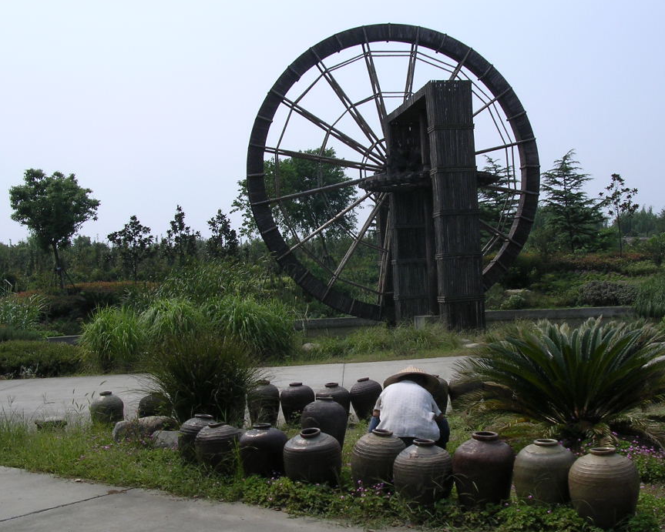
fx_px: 866
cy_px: 262
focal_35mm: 44
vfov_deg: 34.2
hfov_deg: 41.9
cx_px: 369
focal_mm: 5.8
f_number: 5.6
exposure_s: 1/419
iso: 100
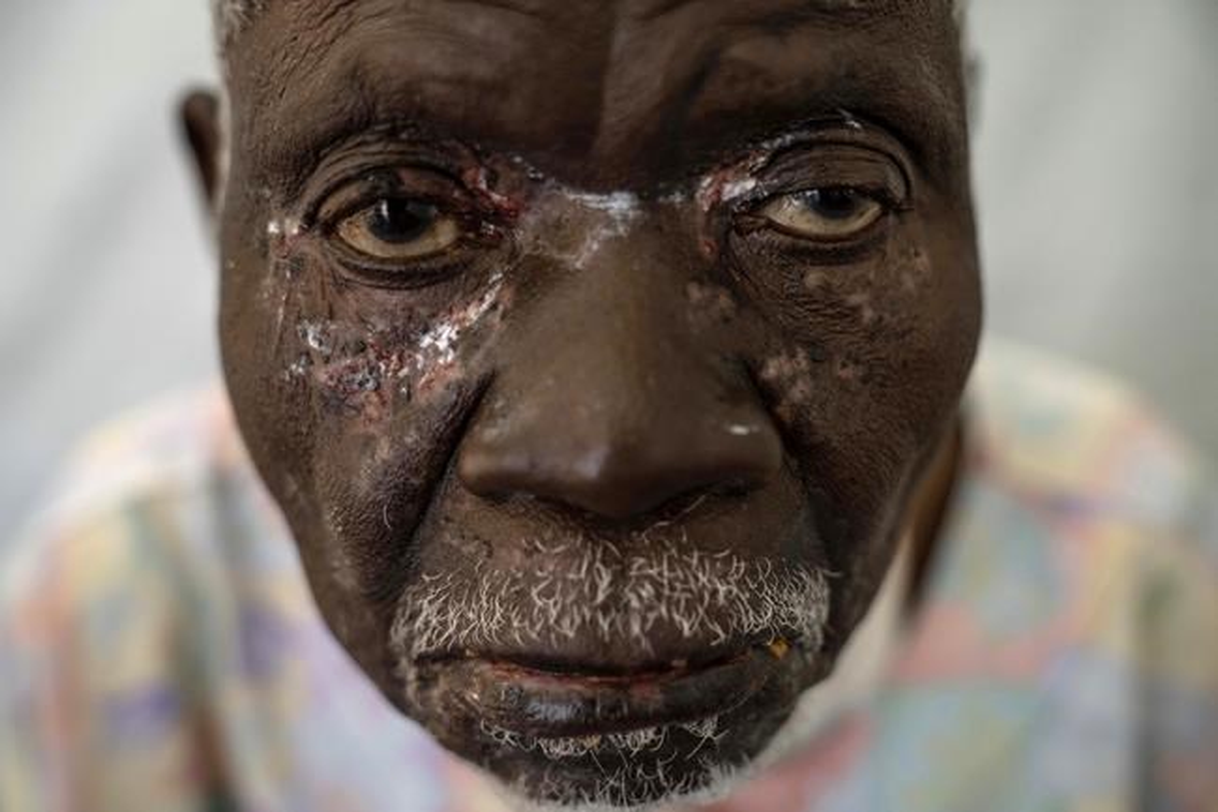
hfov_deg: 42.8
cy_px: 406
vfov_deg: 29.2
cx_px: 609
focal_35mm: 46
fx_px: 1556
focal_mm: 46
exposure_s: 1/500
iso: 800
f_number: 2.8
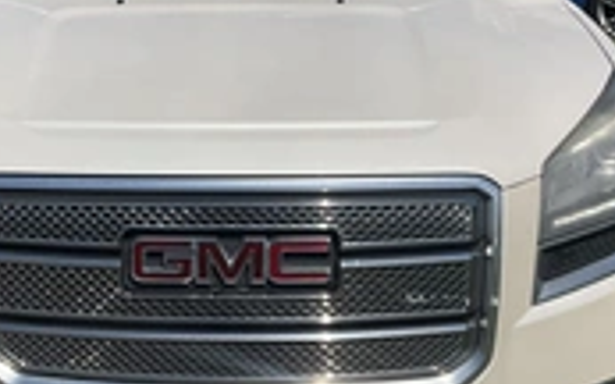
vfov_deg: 18.3
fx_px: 1190
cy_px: 167
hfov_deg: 28.8
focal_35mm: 71
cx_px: 213
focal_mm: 3
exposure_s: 1/4405
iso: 25
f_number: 1.8
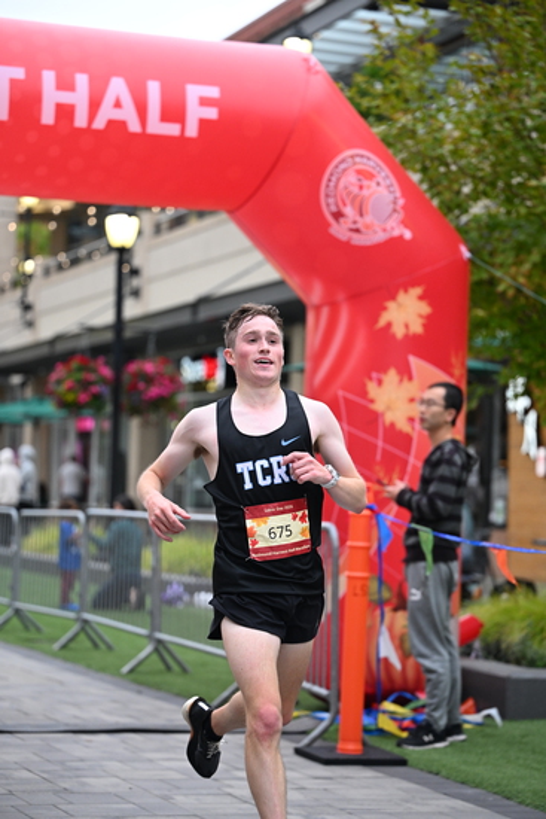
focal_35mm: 91
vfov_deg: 22.4
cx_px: 273
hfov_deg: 15.0
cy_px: 410
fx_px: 2069
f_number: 2.8
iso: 1600
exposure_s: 1/1000
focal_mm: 91
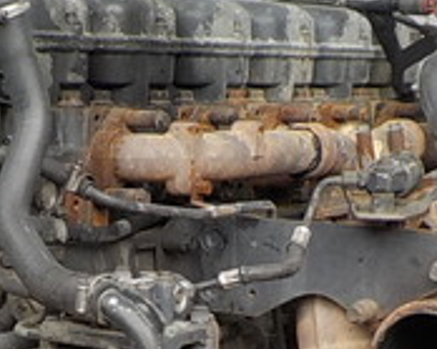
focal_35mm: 108
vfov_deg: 13.9
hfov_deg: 17.7
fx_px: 1396
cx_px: 95
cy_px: 409
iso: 125
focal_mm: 4.1
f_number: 3.3
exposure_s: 1/100
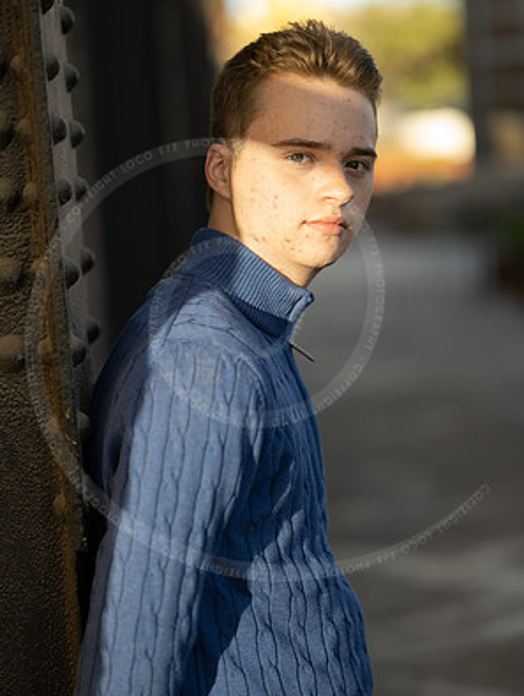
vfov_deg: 21.1
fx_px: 1874
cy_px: 352
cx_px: 263
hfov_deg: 15.9
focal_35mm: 93
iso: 100
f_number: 1.8
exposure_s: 1/500
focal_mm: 85
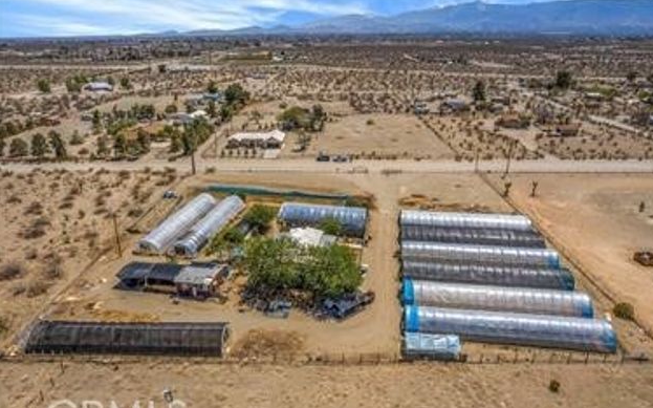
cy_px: 218
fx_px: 409
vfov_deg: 52.9
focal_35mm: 23
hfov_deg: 77.2
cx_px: 331
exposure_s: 1/6000
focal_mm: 8.38
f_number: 2.8
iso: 100
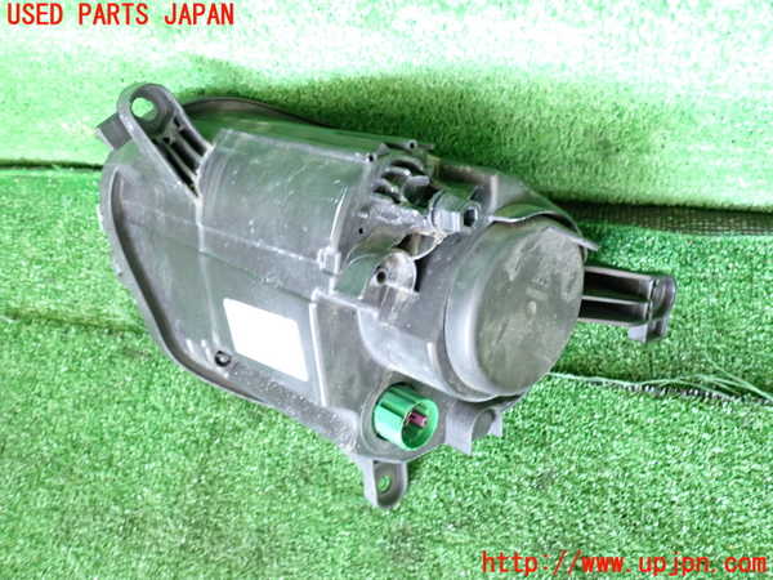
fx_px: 670
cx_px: 386
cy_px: 290
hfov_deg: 60.0
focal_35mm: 30
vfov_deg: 46.8
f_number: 2.3
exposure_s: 1/30
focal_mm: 5.4
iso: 640
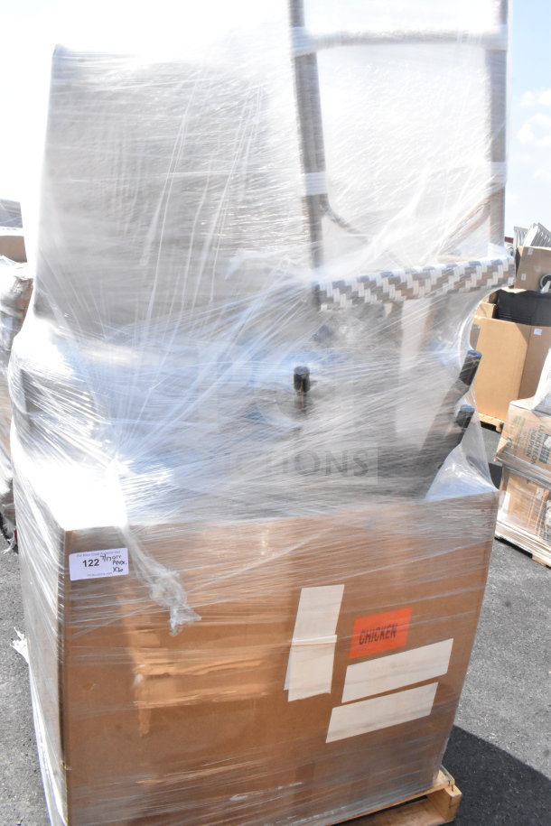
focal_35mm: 27
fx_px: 620
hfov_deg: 47.9
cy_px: 413
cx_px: 276
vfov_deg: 67.4
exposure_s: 1/1600
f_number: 20
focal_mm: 18
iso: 6400
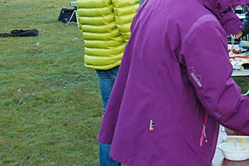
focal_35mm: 90
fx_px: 623
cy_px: 10
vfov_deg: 15.0
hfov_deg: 21.7
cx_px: 257
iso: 400
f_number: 5.6
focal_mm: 24
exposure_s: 1/60
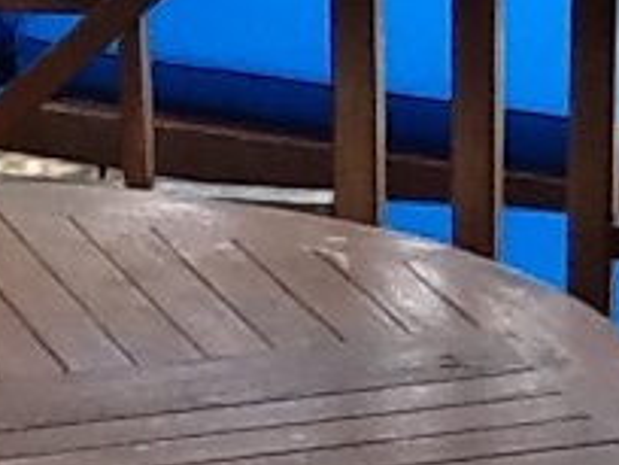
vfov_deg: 7.1
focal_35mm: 207
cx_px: 294
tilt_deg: -23.2
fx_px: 3702
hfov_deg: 9.6
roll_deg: +2.4
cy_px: 553
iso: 40
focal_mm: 2.03
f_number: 2.4
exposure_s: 1/162
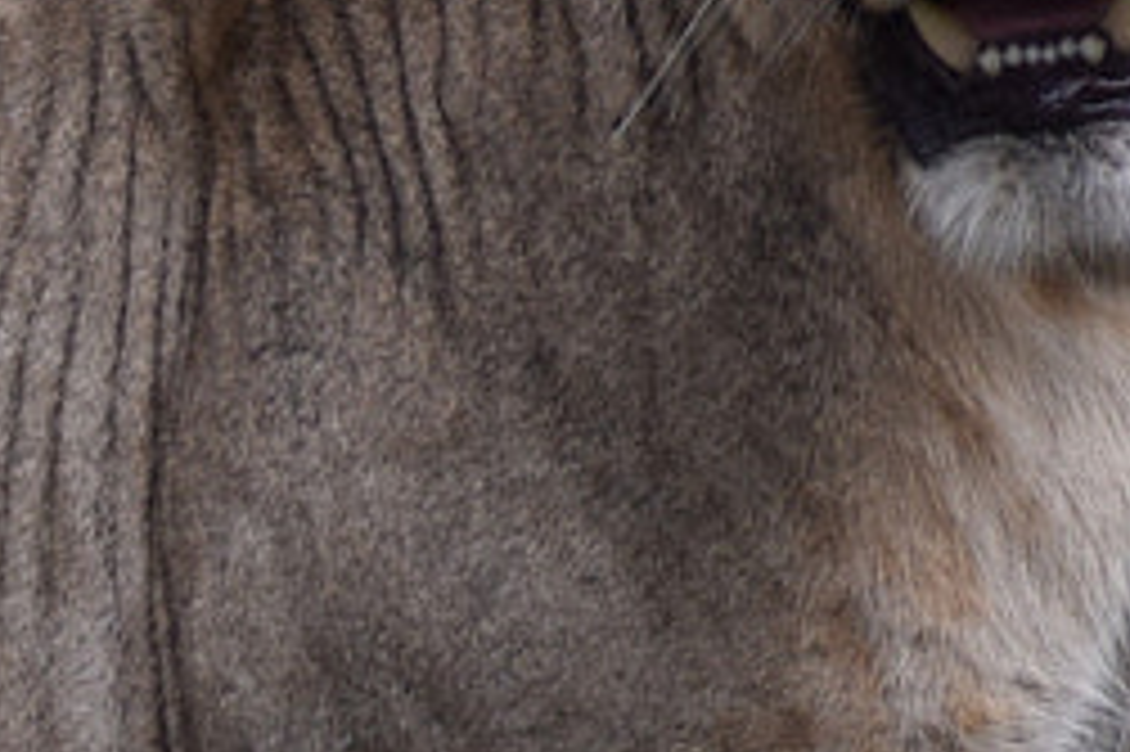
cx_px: -986
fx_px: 89993
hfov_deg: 0.7
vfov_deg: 0.5
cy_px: 856
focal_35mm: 2869
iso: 450
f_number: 6.3
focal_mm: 300
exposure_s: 1/250
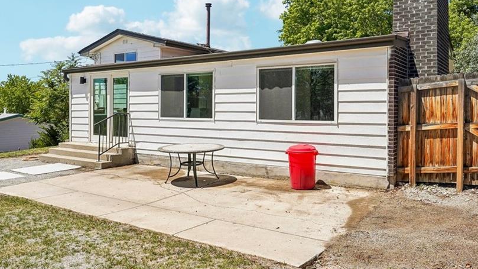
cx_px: 265
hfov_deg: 65.9
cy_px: 110
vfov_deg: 40.0
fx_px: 368
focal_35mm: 29
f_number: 9
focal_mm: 14
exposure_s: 1/320
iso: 100
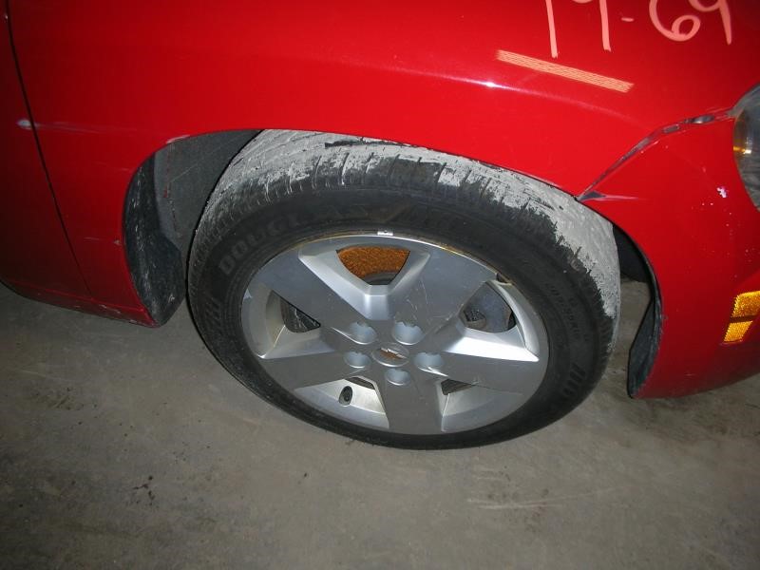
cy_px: 285
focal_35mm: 35
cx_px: 380
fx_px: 768
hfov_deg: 52.6
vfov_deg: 40.7
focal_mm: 5.8
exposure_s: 1/60.1
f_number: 3
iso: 58
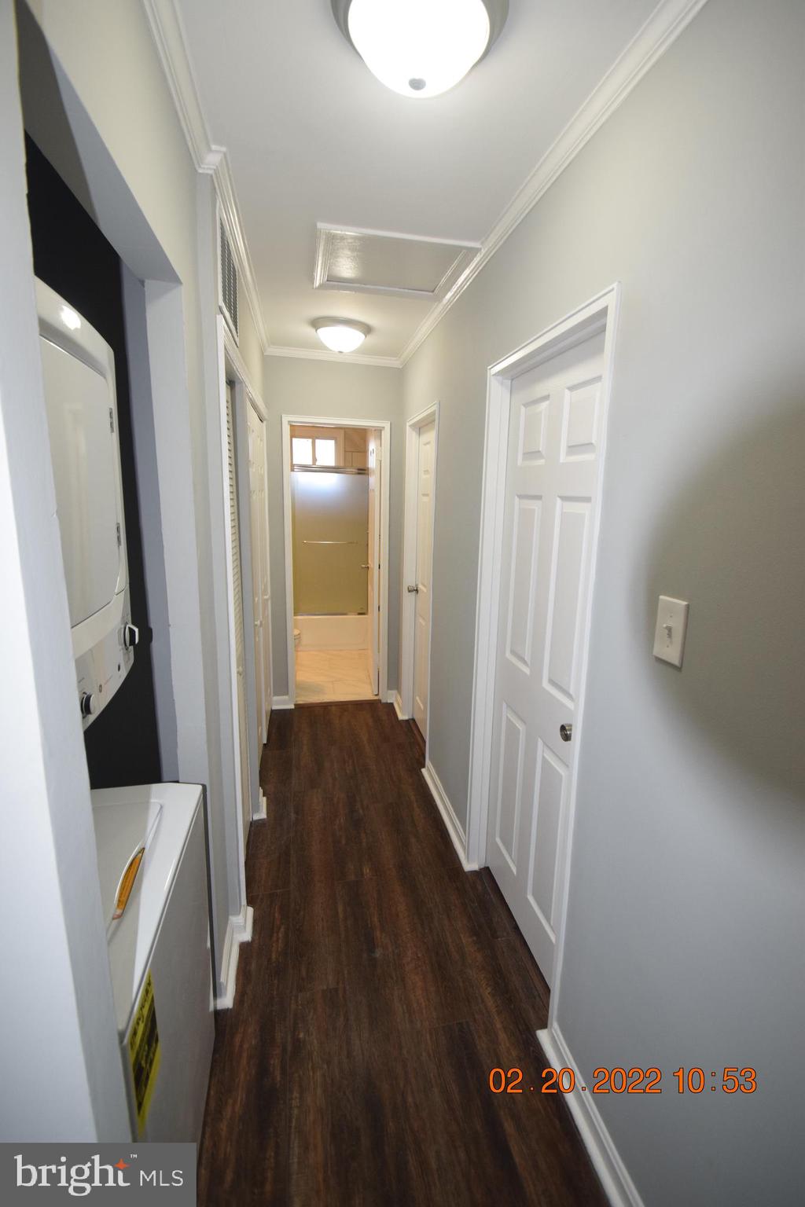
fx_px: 503
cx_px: 402
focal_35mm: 15
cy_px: 604
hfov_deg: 77.3
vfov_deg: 100.4
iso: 800
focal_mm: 10
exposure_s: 1/100
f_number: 5
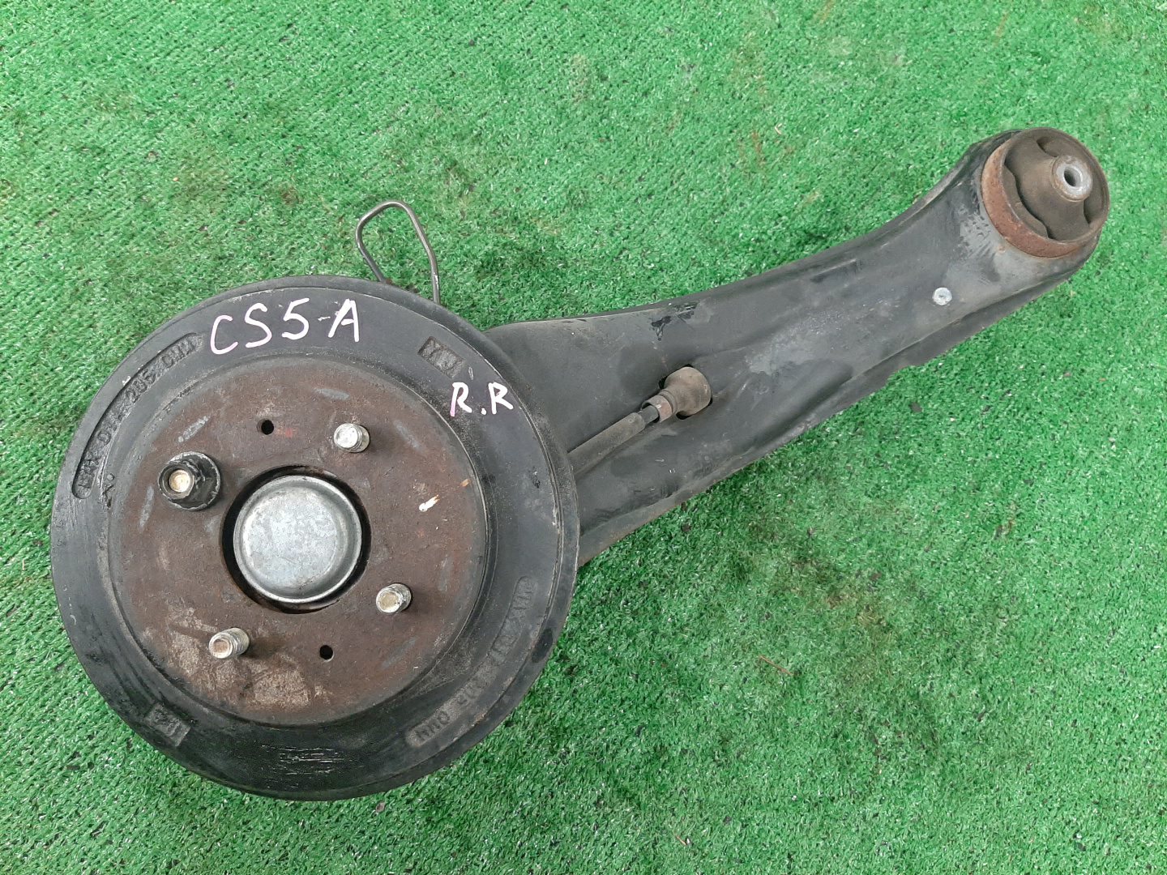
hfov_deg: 67.3
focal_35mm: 26
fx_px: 877
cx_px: 584
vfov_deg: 53.1
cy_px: 438
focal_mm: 3.93
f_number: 1.7
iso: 246
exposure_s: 1/50
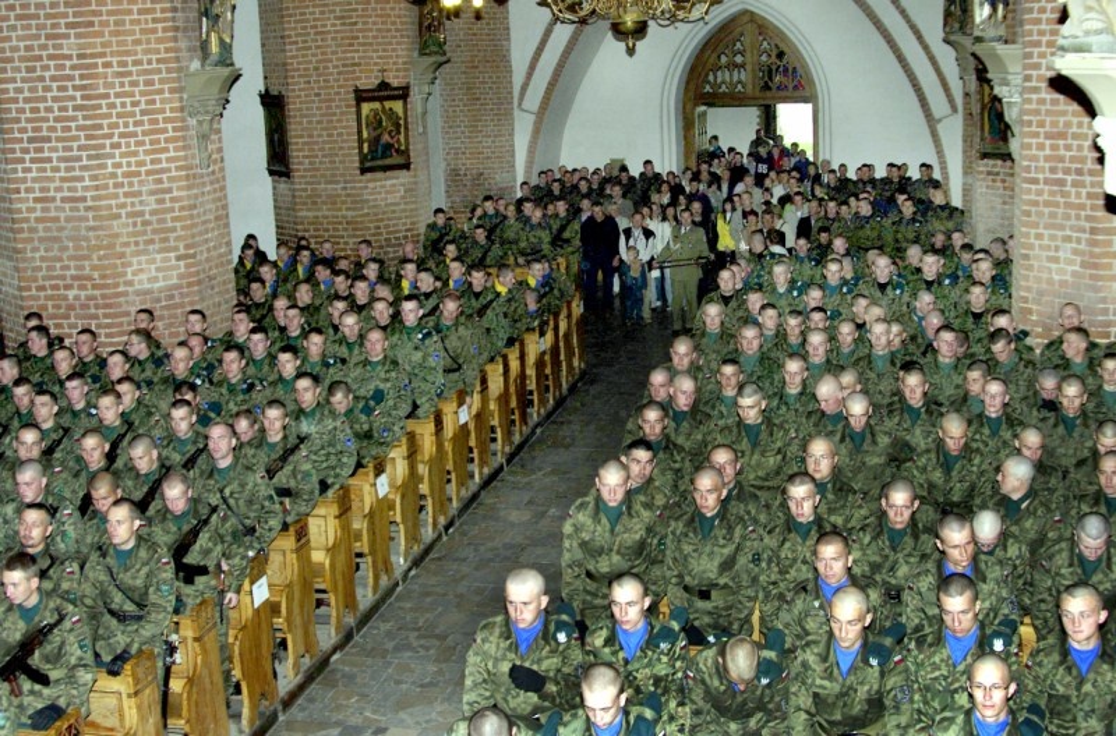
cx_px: 558
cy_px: 368
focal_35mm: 42
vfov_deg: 31.7
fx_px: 1298
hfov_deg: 46.5
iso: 400
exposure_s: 1/45
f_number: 6.7
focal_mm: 28
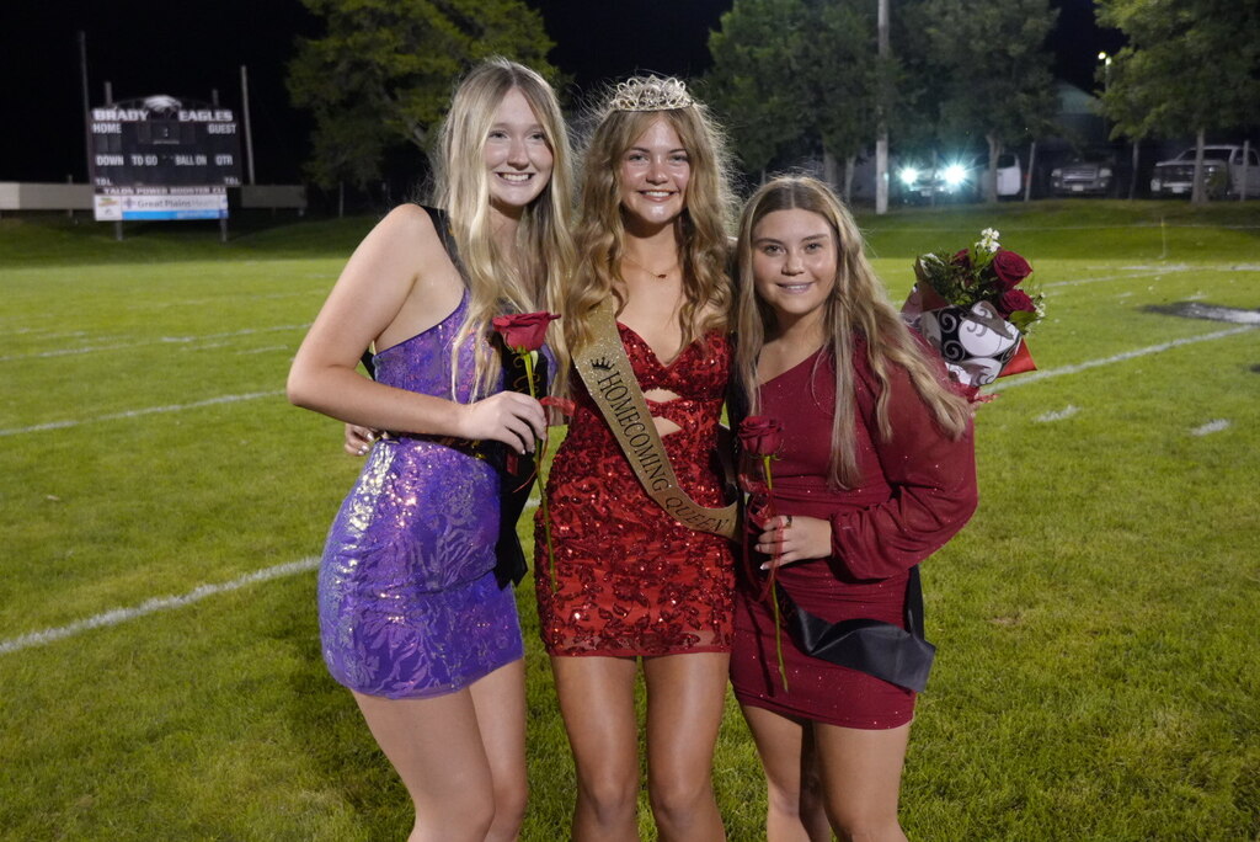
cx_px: 630
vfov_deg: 29.9
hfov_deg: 43.6
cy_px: 421
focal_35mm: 45
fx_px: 1576
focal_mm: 30
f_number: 4.5
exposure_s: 1/160
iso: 6400
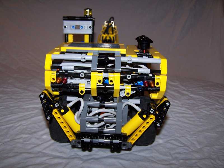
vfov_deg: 37.7
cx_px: 112
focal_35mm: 38
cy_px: 84
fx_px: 246
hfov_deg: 49.0
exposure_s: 1/60
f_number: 2.8
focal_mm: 6.3
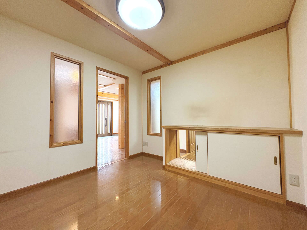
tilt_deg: +1.7
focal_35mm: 14
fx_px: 124
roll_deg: +0.7
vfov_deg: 85.7
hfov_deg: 102.1
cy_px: 115
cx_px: 154
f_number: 2.2
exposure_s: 1/50
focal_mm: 2.22
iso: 320
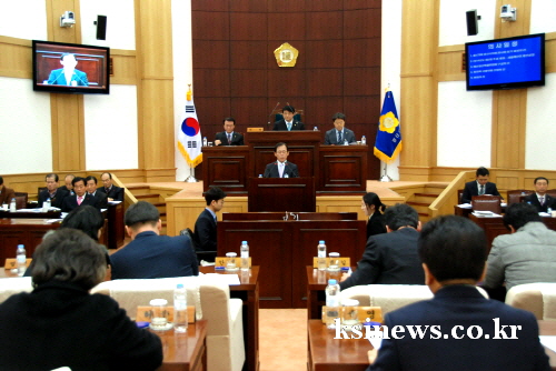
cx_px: 278
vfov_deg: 30.9
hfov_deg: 44.9
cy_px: 186
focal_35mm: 44
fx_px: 672
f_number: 4
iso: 800
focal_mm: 29
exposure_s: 1/40
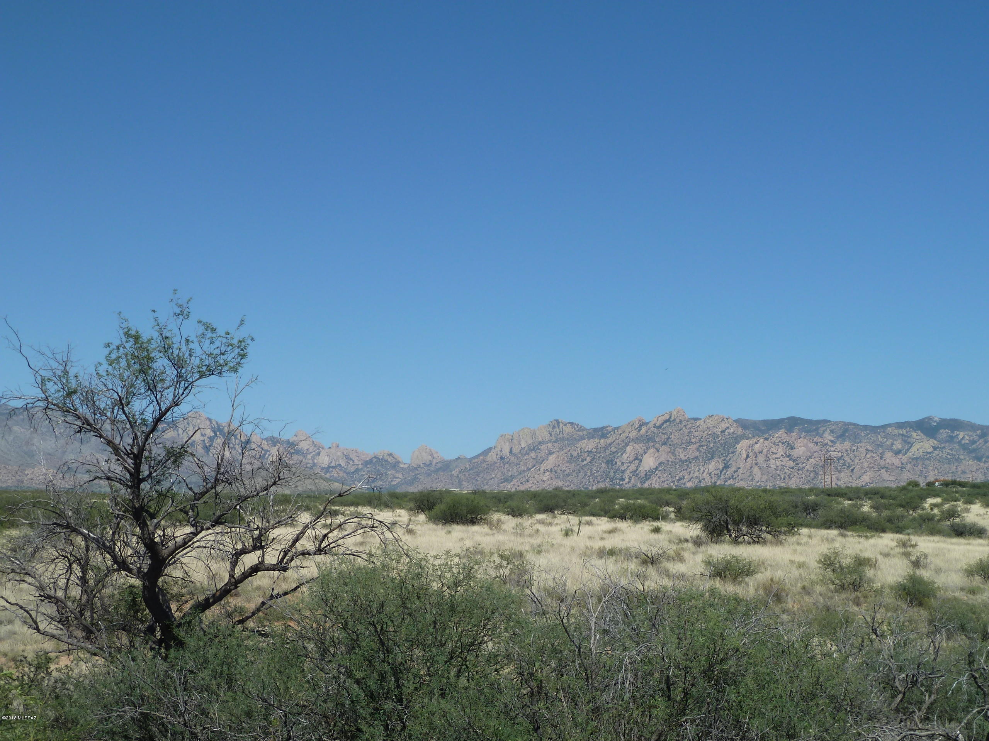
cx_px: 494
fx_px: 1571
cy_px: 370
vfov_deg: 26.6
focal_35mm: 55
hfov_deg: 34.9
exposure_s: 1/500
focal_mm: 9.1
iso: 80
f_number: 5.6
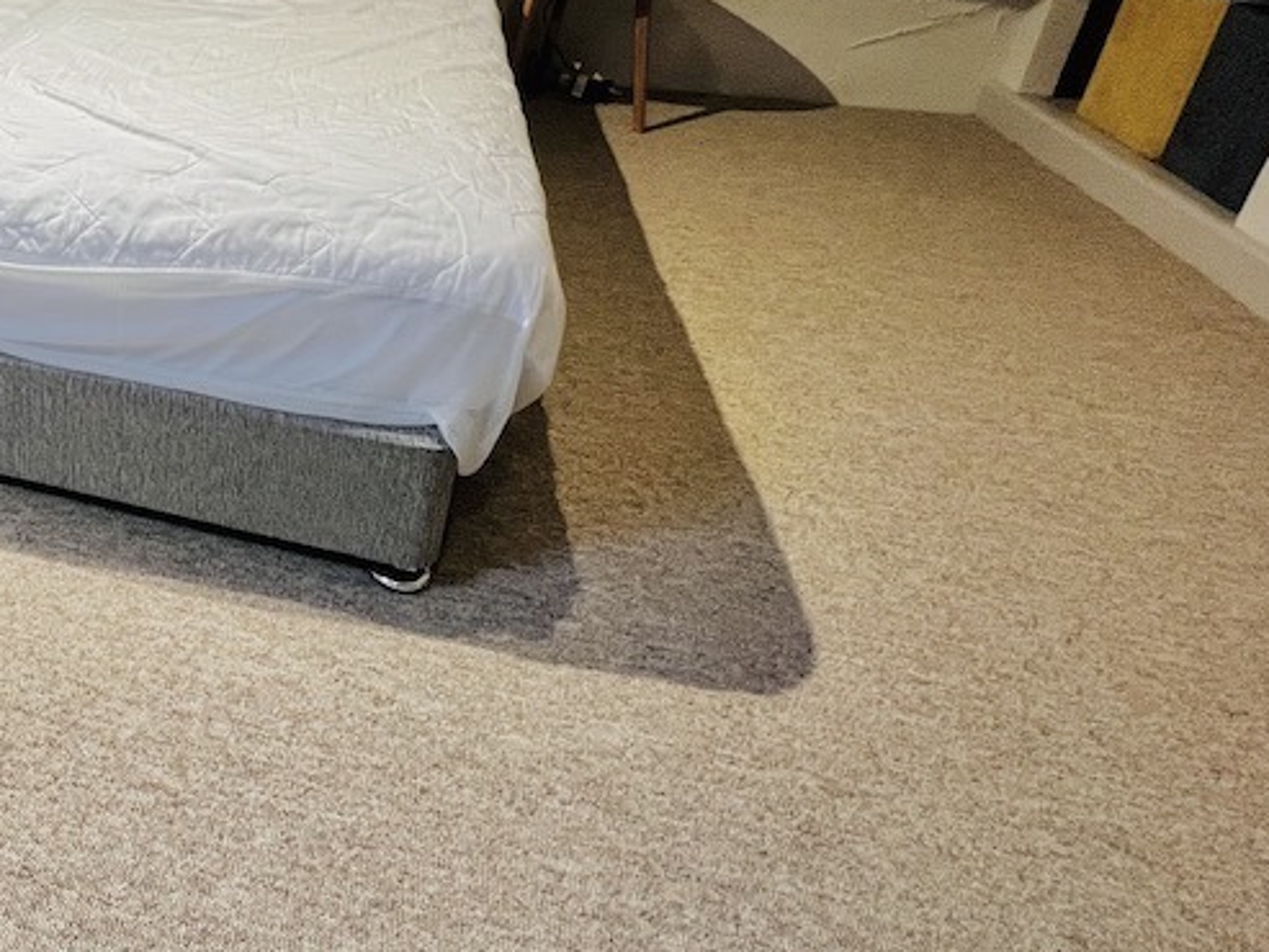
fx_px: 990
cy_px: 234
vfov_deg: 49.3
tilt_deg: -26.1
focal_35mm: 27
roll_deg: +1.6
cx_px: 44
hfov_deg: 53.6
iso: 250
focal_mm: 1.57
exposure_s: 1/100
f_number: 1.8
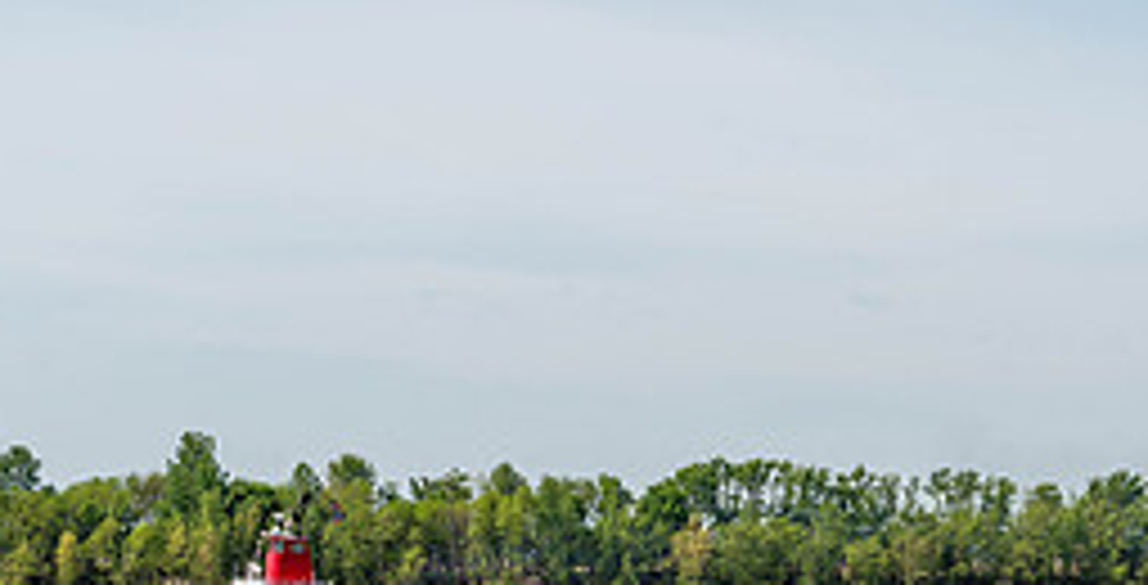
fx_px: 4735
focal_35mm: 159
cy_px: 690
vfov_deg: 7.0
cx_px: 1173
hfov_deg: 13.6
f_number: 8
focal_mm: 55
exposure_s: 1/160
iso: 64
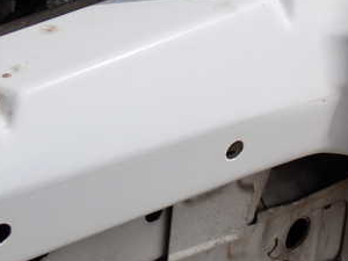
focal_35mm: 94
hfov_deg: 20.4
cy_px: 79
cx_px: 322
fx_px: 945
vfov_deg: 15.7
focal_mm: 8.4
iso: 100
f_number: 13
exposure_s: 1/200
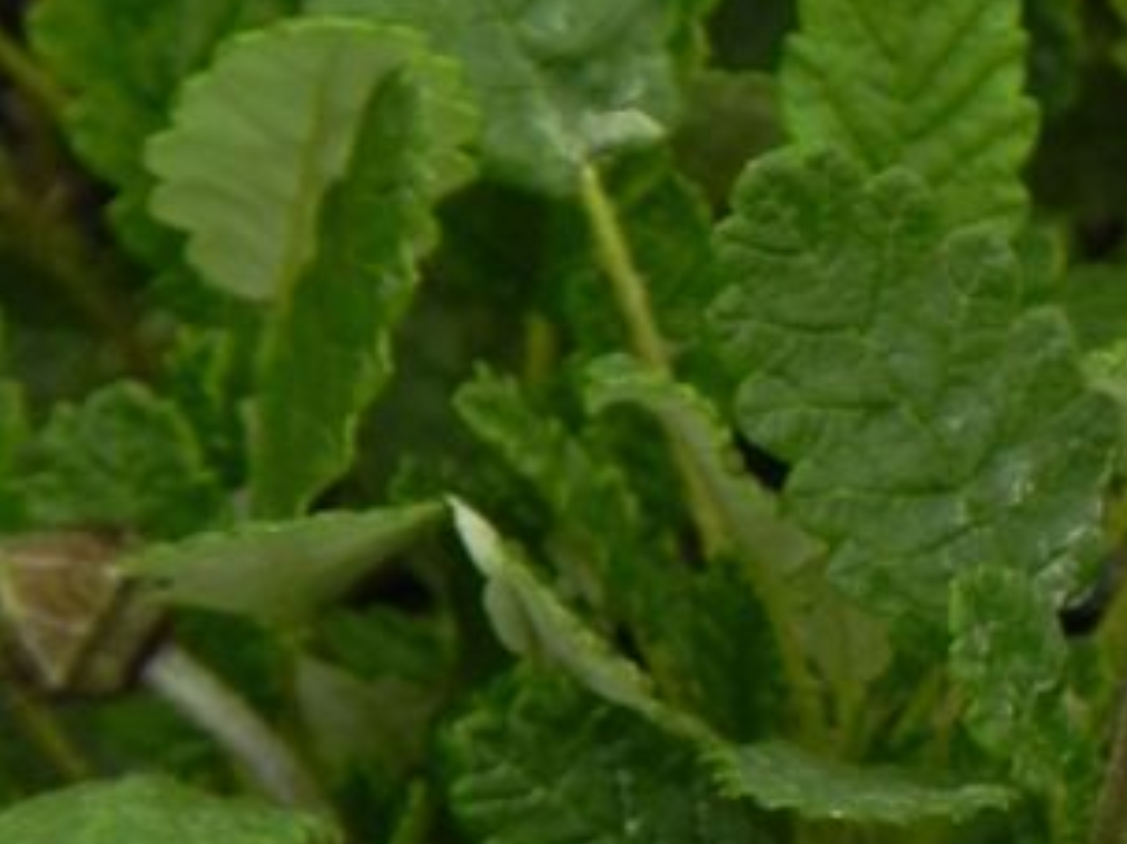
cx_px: 1112
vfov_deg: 1.3
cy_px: 264
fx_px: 36515
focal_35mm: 1122
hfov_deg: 1.8
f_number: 5
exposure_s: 1/320
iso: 160
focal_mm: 75.7
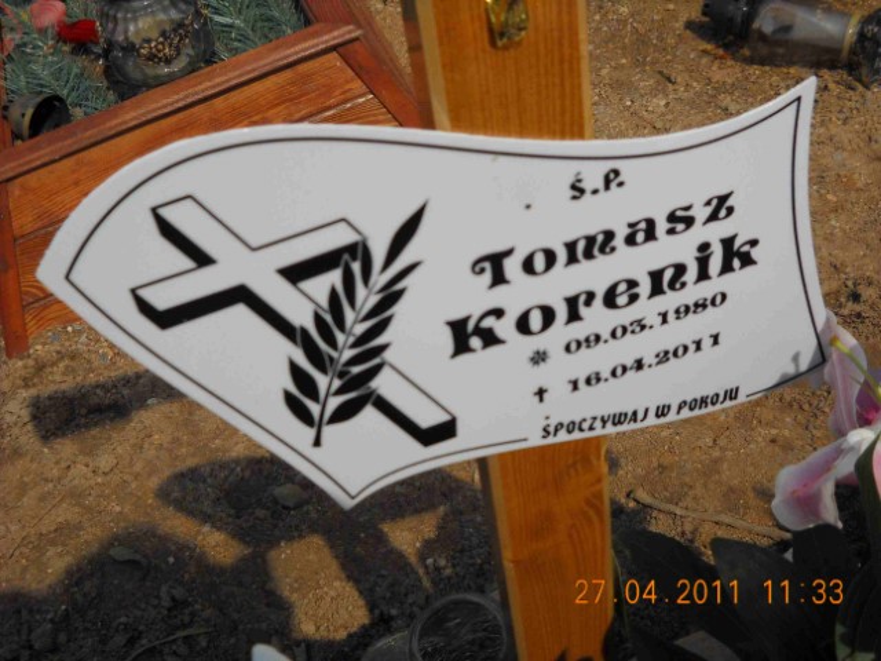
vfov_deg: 30.3
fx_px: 1222
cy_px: 330
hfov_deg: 39.7
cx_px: 440
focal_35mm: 48
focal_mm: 7.88
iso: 64
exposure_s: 1/647
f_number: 5.8
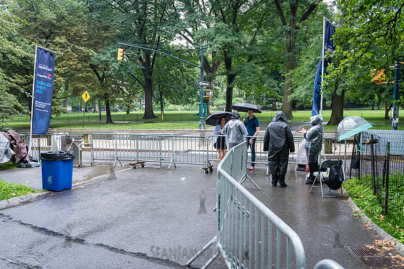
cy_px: 134
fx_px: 350
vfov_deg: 42.2
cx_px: 202
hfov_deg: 60.0
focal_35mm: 31
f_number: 4.5
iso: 2000
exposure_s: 1/320
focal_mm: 31
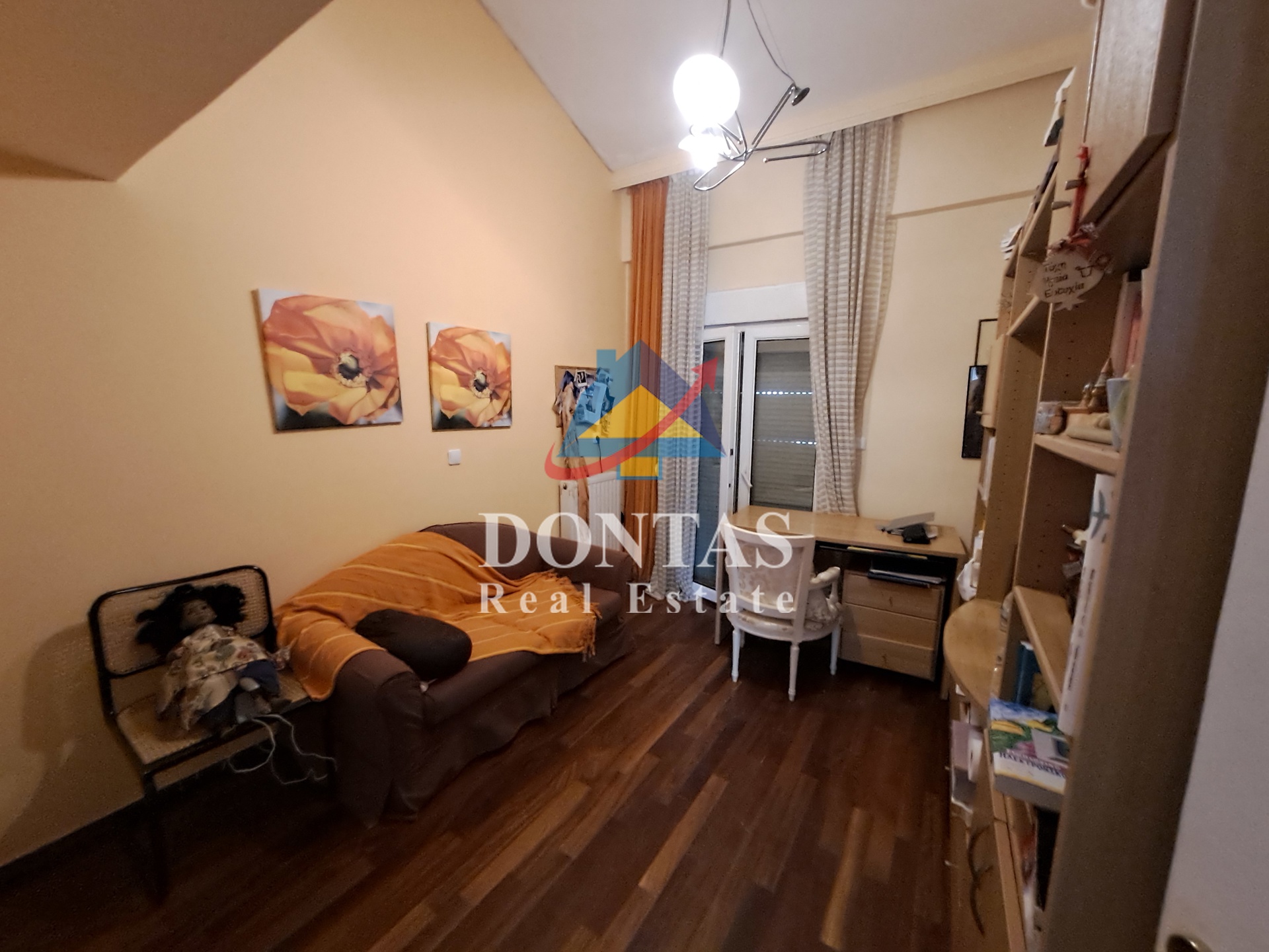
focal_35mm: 13
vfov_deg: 89.9
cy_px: 476
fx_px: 477
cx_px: 634
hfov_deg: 106.2
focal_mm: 1.42
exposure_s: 1/25
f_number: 2.2
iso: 400
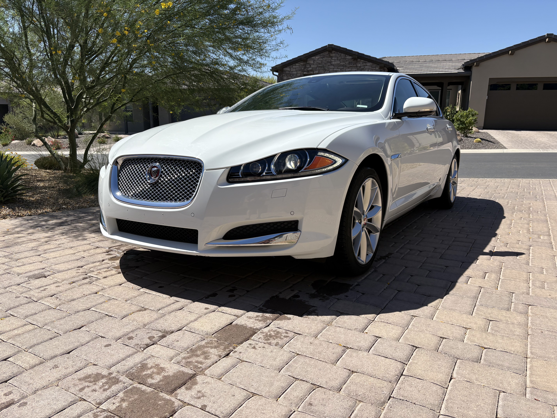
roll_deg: -0.4
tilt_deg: -12.8
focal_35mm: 26
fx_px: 418
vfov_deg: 53.1
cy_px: 209
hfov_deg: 67.3
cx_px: 278
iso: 50
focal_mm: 5.96
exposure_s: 1/4065
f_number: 1.6
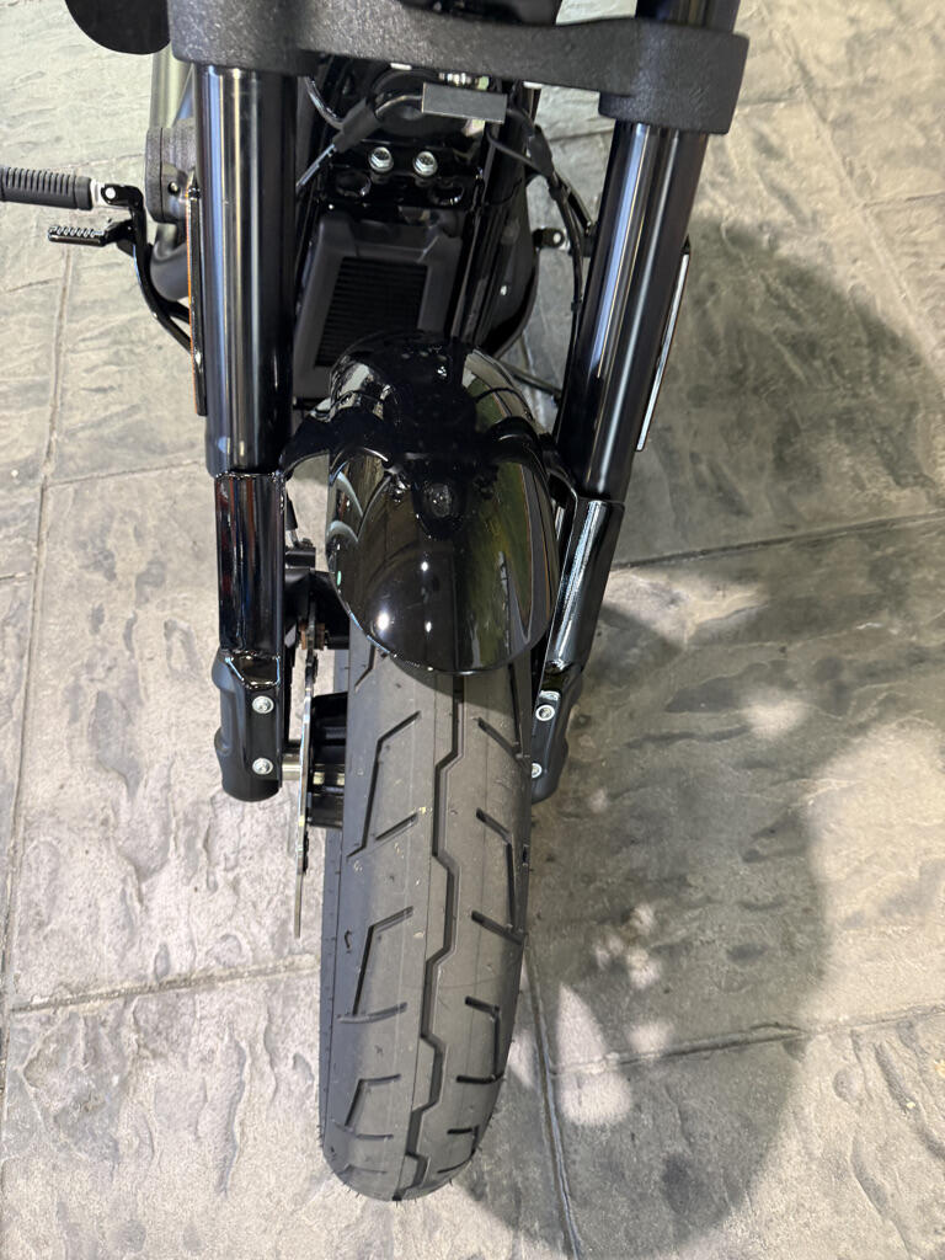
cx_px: 472
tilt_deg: -67.4
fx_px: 874
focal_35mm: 24
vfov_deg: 71.6
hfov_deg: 56.8
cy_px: 630
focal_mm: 6.76
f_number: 1.78
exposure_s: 1/60
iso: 250
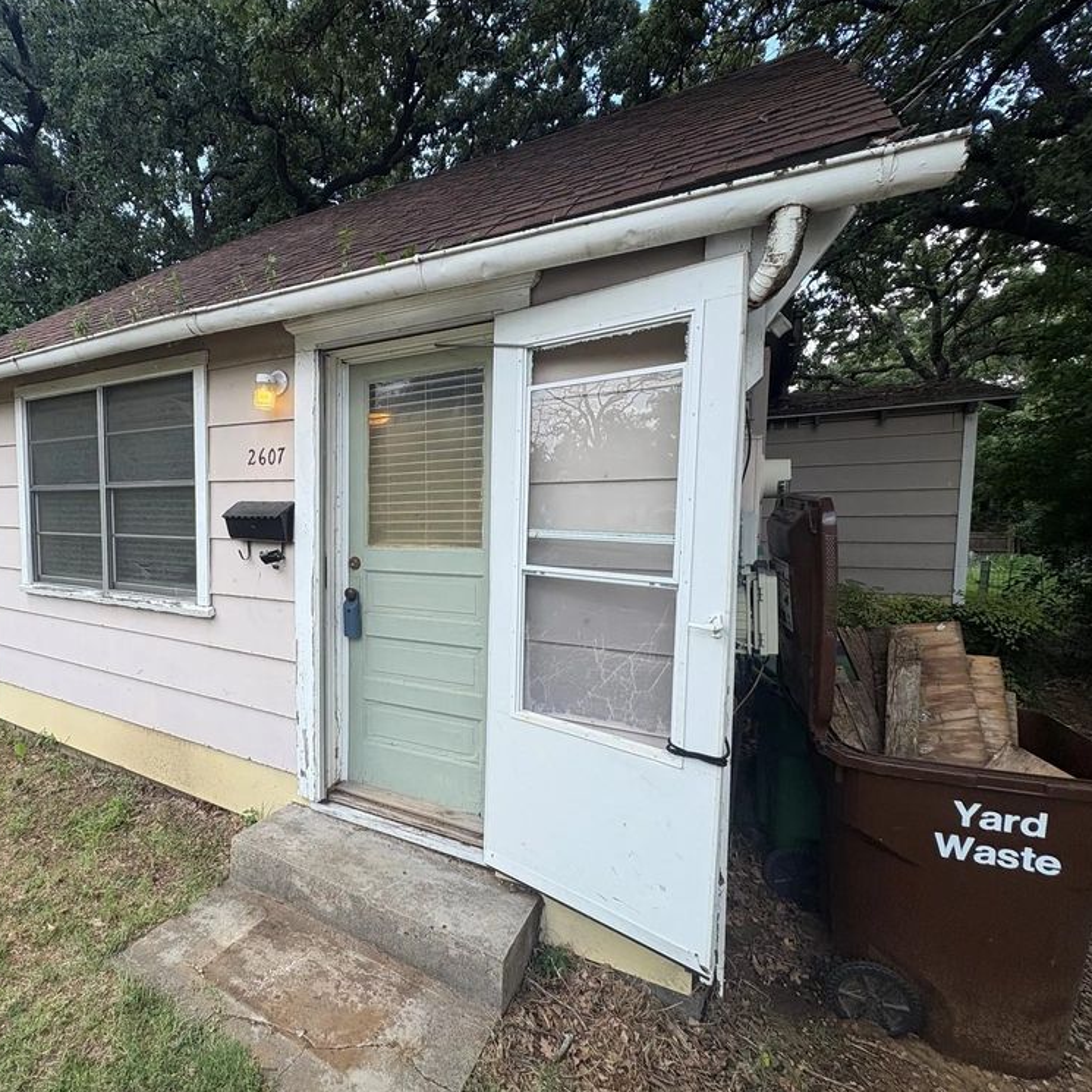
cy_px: 557
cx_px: 380
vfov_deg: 84.0
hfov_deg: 81.6
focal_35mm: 17
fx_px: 607
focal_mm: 2.22
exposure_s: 1/615
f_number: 2.2
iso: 40
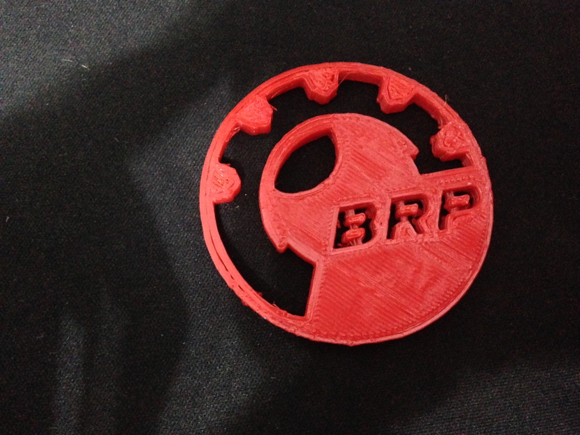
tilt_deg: -75.7
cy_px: 218
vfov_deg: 42.9
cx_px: 290
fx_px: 553
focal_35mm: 33
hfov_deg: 55.4
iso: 1600
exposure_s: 1/17
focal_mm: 4.12
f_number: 2.4
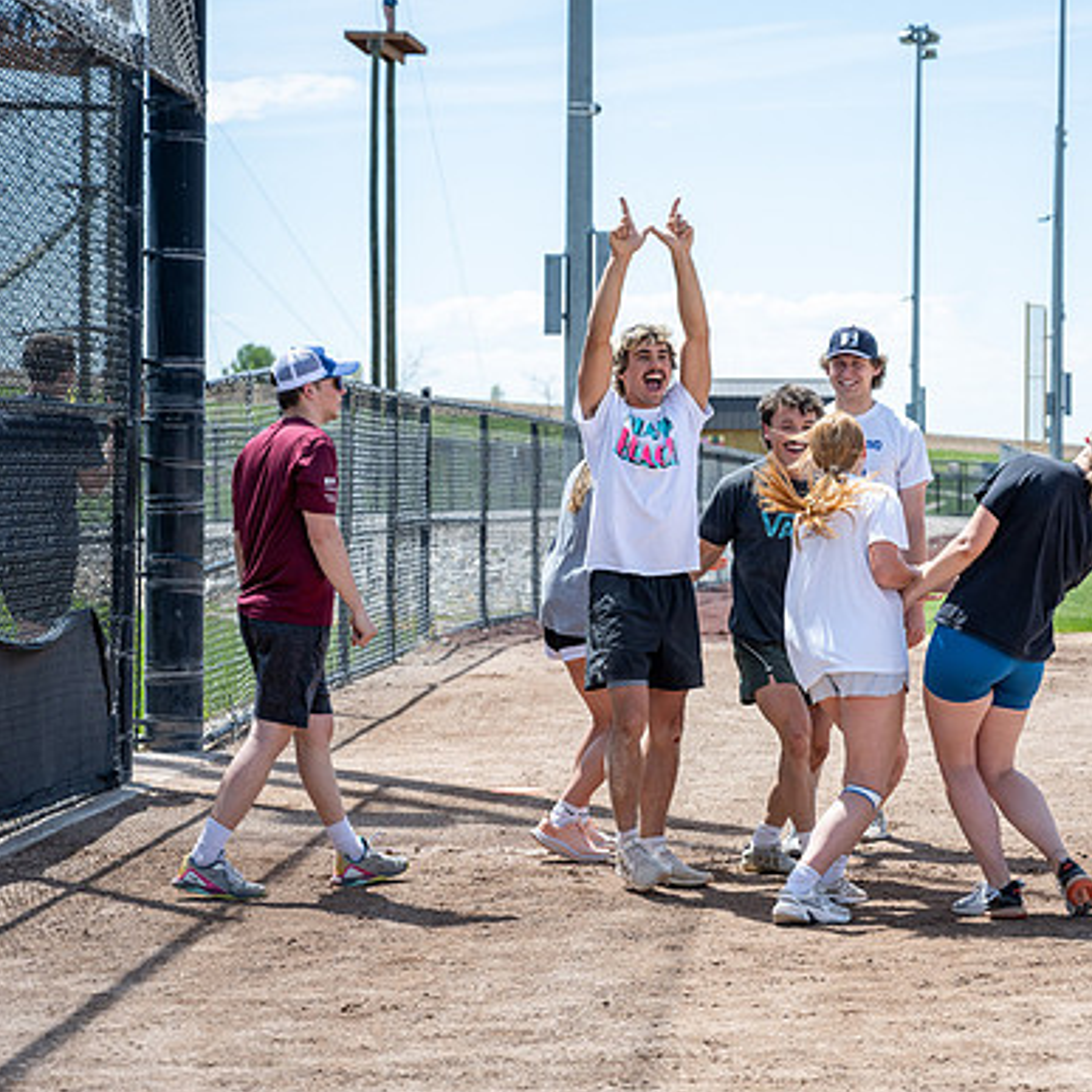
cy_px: 509
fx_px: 2855
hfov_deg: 21.6
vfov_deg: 21.6
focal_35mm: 80
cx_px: 721
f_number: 4
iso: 100
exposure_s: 1/1600
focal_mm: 58
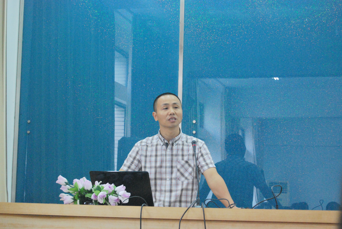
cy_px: 114
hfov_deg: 24.6
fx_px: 785
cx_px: 171
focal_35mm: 82
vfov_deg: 16.6
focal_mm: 55
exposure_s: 1/25
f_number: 5.6
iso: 1600
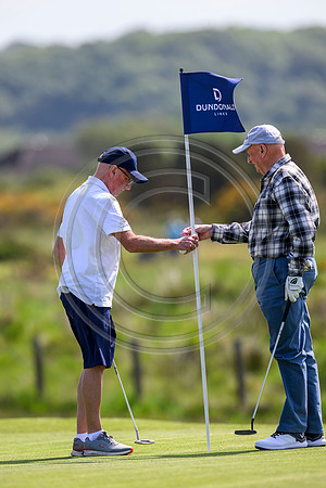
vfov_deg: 5.2
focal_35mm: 400
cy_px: 244
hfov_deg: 3.4
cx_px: 163
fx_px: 5433
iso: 500
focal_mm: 400
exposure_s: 1/2500
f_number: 4
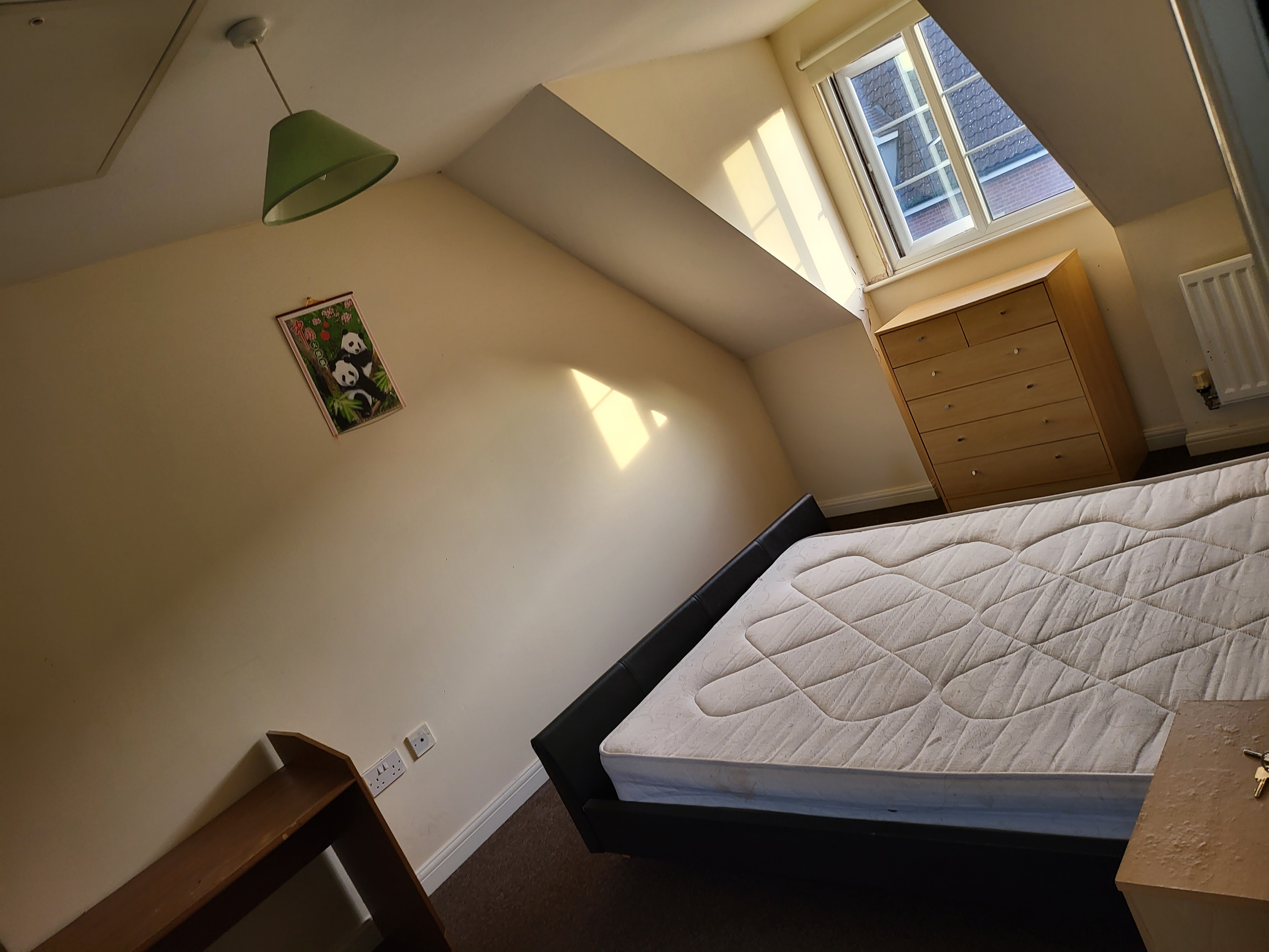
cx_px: 634
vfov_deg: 56.8
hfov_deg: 71.6
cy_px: 476
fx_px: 880
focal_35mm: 24
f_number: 1.8
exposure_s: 1/100
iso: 125
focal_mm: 5
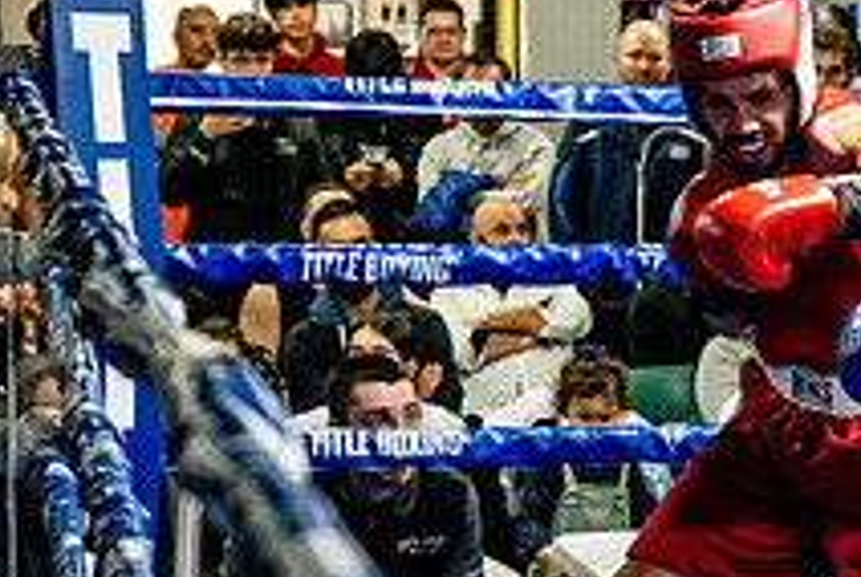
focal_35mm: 142
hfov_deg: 14.0
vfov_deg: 9.7
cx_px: 1003
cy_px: 400
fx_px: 3401
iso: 5000
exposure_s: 1/800
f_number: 2.8
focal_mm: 35
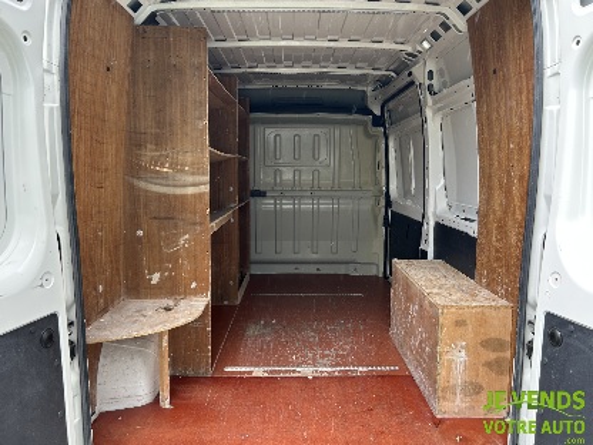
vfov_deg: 53.1
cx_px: 296
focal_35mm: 26
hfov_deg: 67.3
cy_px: 222
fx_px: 445
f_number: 1.5
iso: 40
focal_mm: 5.7
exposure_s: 1/183
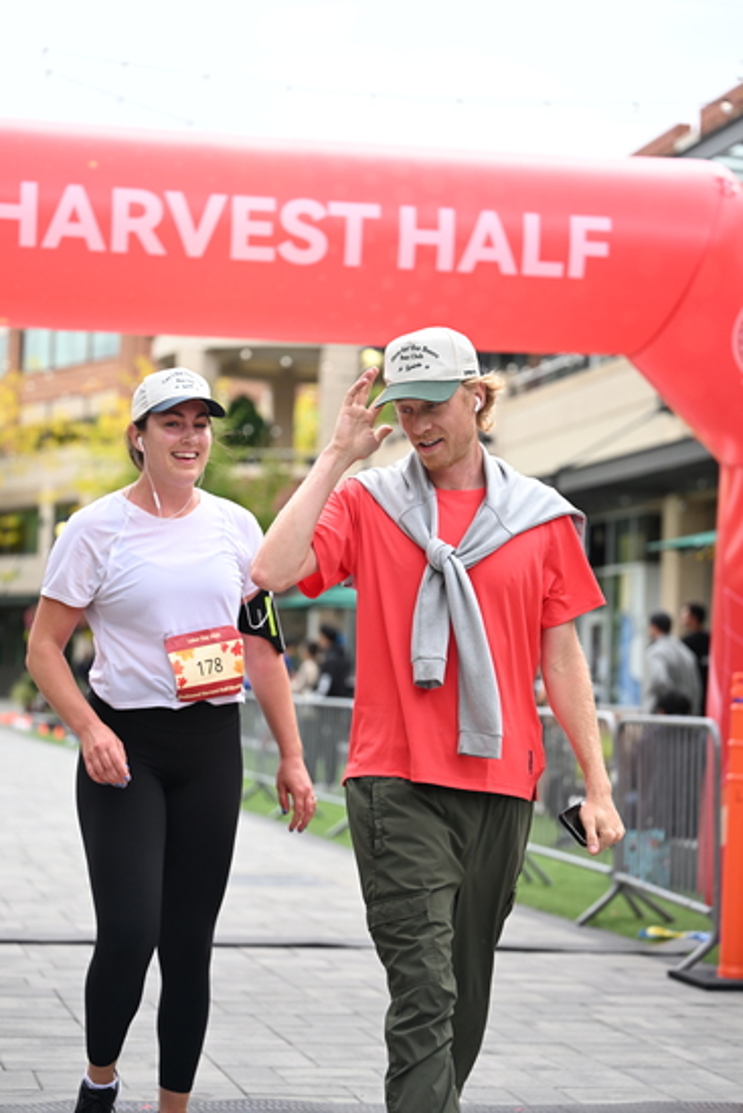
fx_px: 2289
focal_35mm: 74
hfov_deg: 18.4
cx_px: 372
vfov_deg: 27.3
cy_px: 556
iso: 640
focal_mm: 74
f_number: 2.8
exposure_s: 1/2000
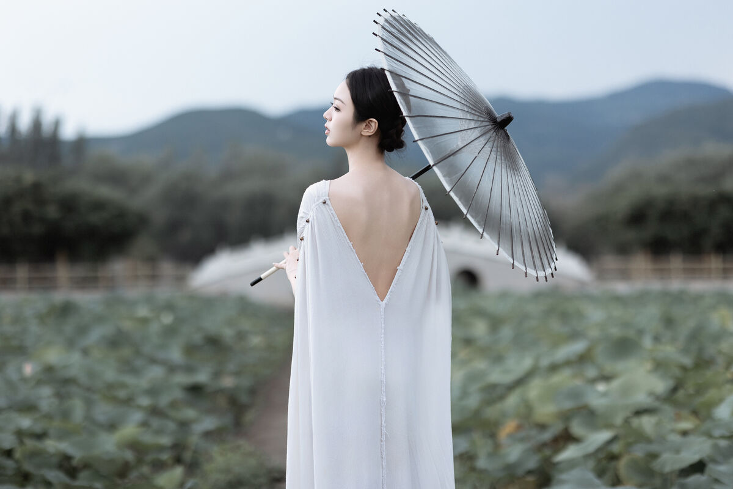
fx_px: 1731
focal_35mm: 85
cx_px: 366
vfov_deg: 16.1
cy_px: 244
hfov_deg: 23.9
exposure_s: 1/3200
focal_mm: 85
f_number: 2
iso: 500
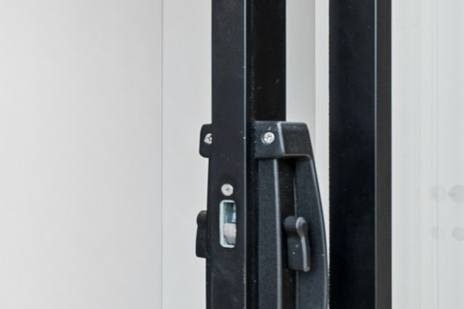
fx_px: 747
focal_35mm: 58
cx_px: -62
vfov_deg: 23.3
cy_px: 187
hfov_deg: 30.4
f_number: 8
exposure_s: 1/60
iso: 200
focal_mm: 16
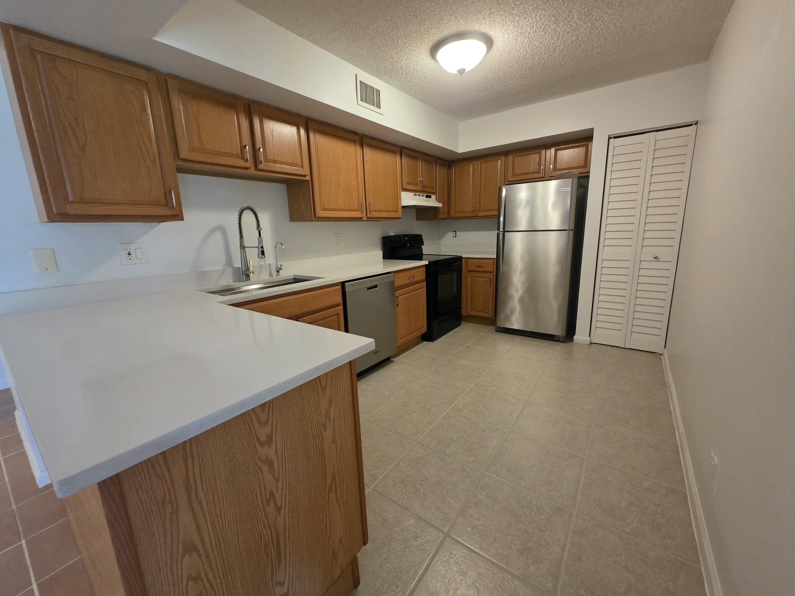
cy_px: 298
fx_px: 299
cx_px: 398
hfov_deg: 106.2
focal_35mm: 13
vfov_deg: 89.9
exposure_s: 1/60
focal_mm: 2.2
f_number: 1.9
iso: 640
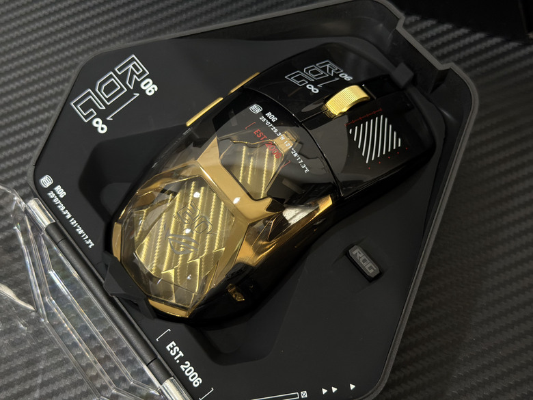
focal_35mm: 48
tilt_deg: -69.4
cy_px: 200
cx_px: 266
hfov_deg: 39.7
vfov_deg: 30.3
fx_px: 739
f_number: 1.78
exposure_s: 1/40
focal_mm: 6.76
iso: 200
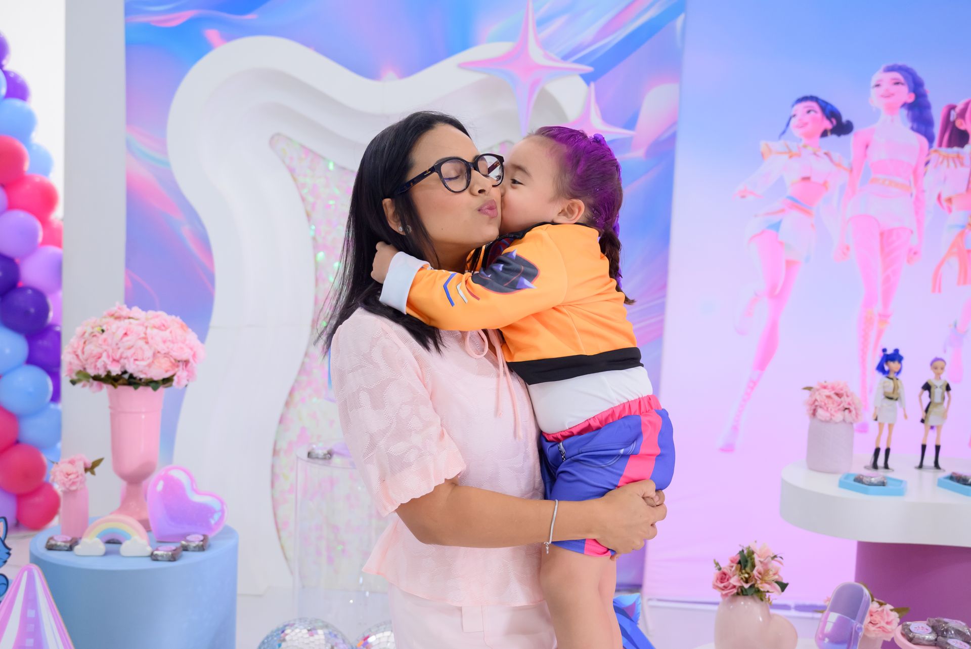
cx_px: 486
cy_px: 324
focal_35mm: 39
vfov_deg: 34.2
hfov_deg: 49.5
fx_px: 1052
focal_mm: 39
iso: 2000
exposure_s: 1/160
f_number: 4
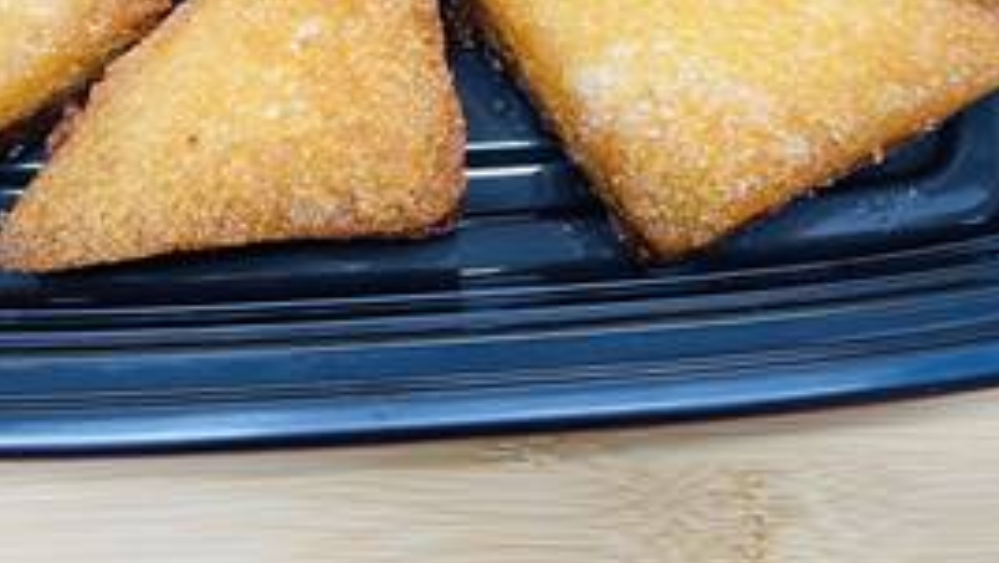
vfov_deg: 18.8
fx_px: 1643
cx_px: 429
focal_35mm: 62
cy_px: -19
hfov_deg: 33.8
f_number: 1.5
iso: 125
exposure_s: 1/60
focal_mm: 5.7
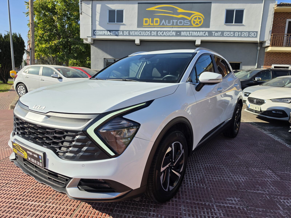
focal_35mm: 23
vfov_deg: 58.9
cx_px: 146
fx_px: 193
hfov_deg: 73.9
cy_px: 109
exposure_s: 1/7622
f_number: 1.4
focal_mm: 6.5
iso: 64
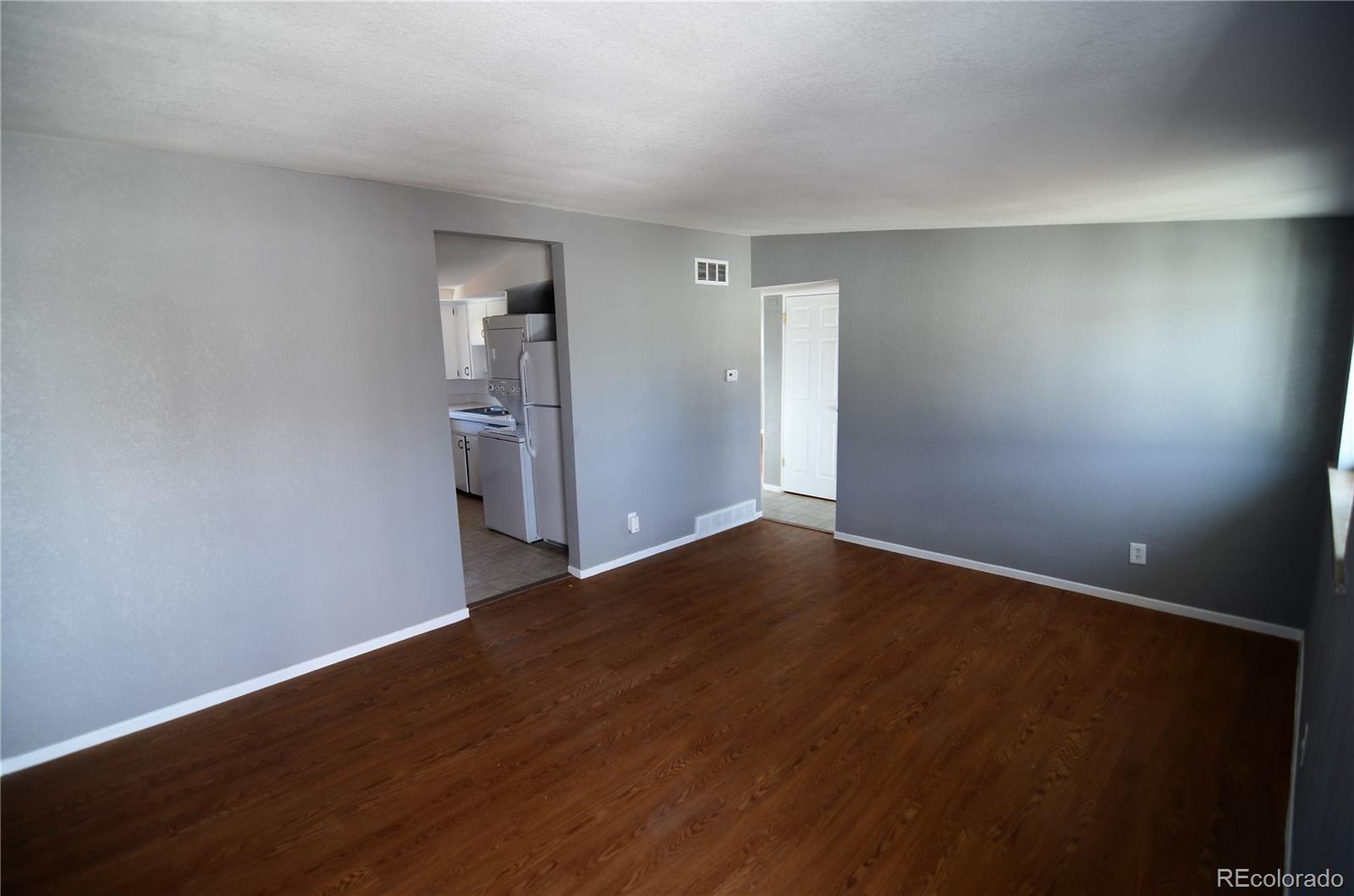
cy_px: 448
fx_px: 619
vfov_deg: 71.8
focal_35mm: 16
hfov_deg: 95.1
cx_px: 677
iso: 100
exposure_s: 1/30
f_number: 2.8
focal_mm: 11
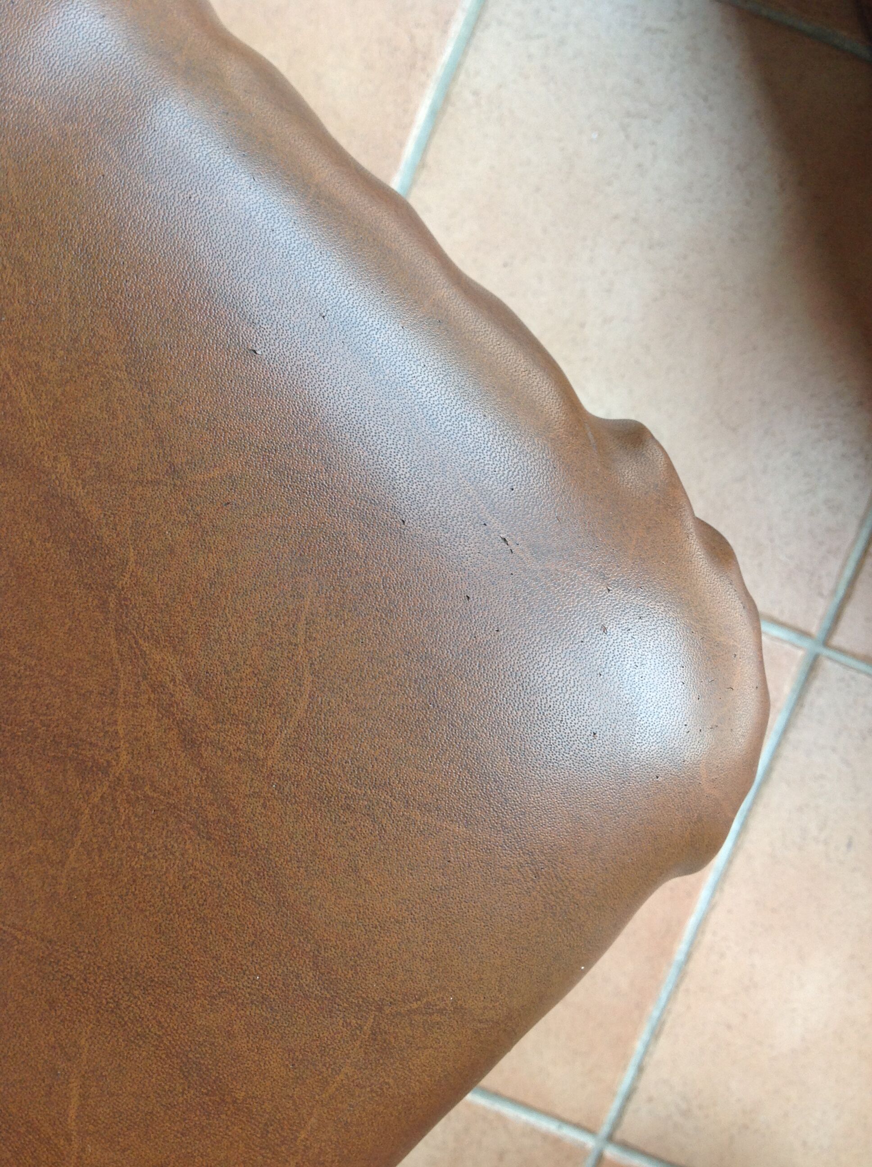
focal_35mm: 35
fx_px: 1179
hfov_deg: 40.6
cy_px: 584
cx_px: 436
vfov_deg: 52.7
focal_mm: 4.28
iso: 64
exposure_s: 1/60
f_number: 2.4
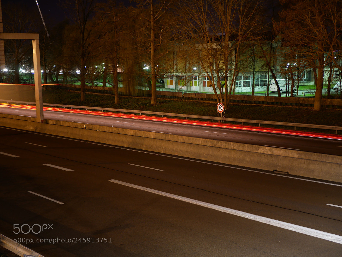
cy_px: 128
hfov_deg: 38.2
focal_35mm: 50
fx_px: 494
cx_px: 171
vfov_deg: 29.1
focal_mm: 25
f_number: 1.7
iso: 200
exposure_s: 2
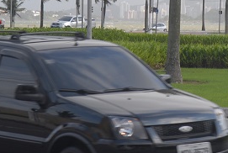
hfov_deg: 10.3
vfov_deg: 6.8
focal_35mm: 199
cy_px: -64
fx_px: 1266
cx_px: 183
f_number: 5.6
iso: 100
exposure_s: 1/250
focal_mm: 45
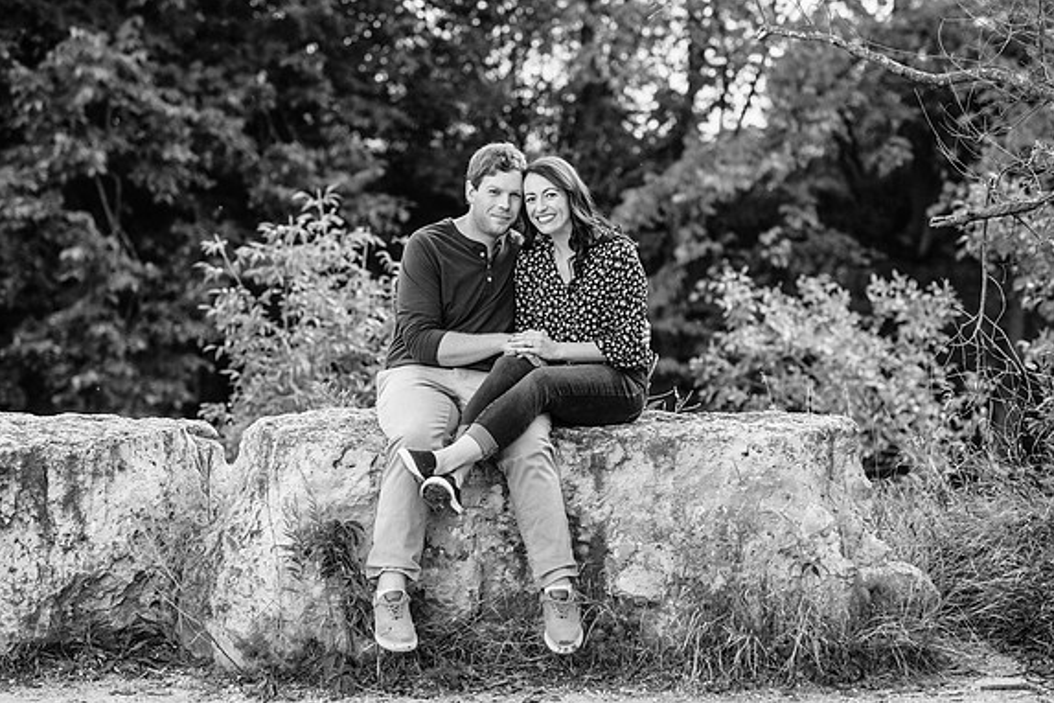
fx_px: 2518
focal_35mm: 86
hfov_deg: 23.6
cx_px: 526
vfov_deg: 15.9
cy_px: 349
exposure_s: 1/500
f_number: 2.8
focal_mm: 85
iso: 320
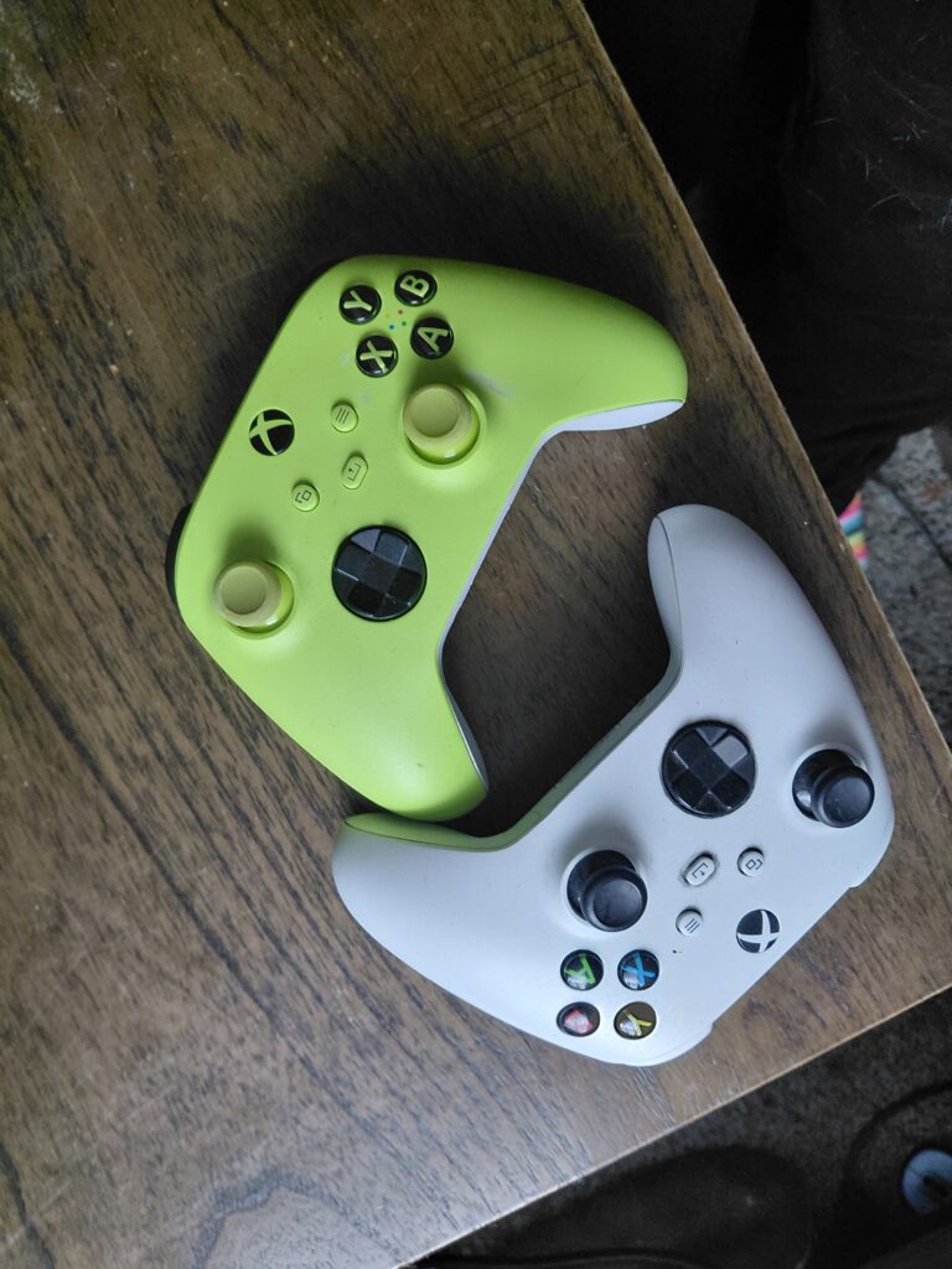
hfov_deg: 54.9
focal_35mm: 25
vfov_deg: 69.4
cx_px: 476
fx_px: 917
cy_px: 634
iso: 320
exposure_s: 1/40
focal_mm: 4.69
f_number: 1.8
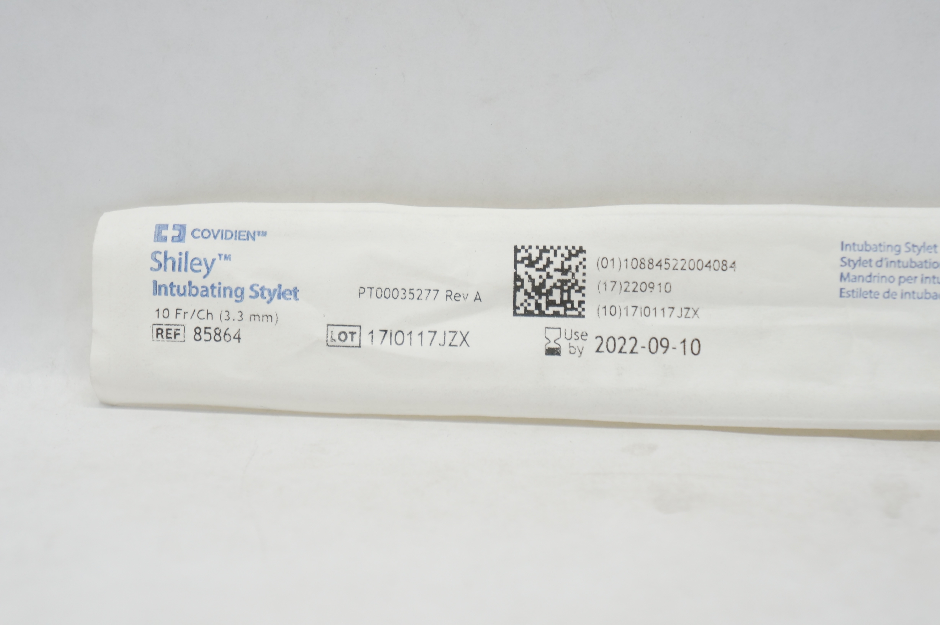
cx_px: 470
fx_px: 2152
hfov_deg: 24.6
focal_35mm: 82
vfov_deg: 16.5
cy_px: 312
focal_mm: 55
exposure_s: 1/80
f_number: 5.6
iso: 400
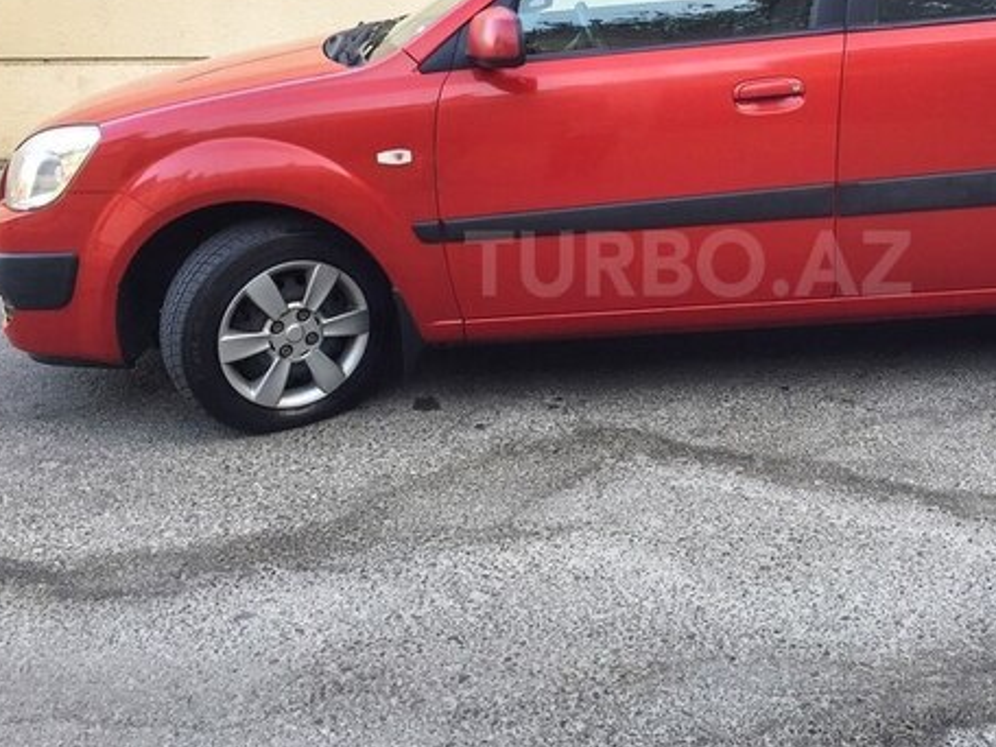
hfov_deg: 44.0
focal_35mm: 42
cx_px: 688
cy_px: 263
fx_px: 1208
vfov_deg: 34.1
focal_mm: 4.15
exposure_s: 1/50
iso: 32
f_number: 2.2
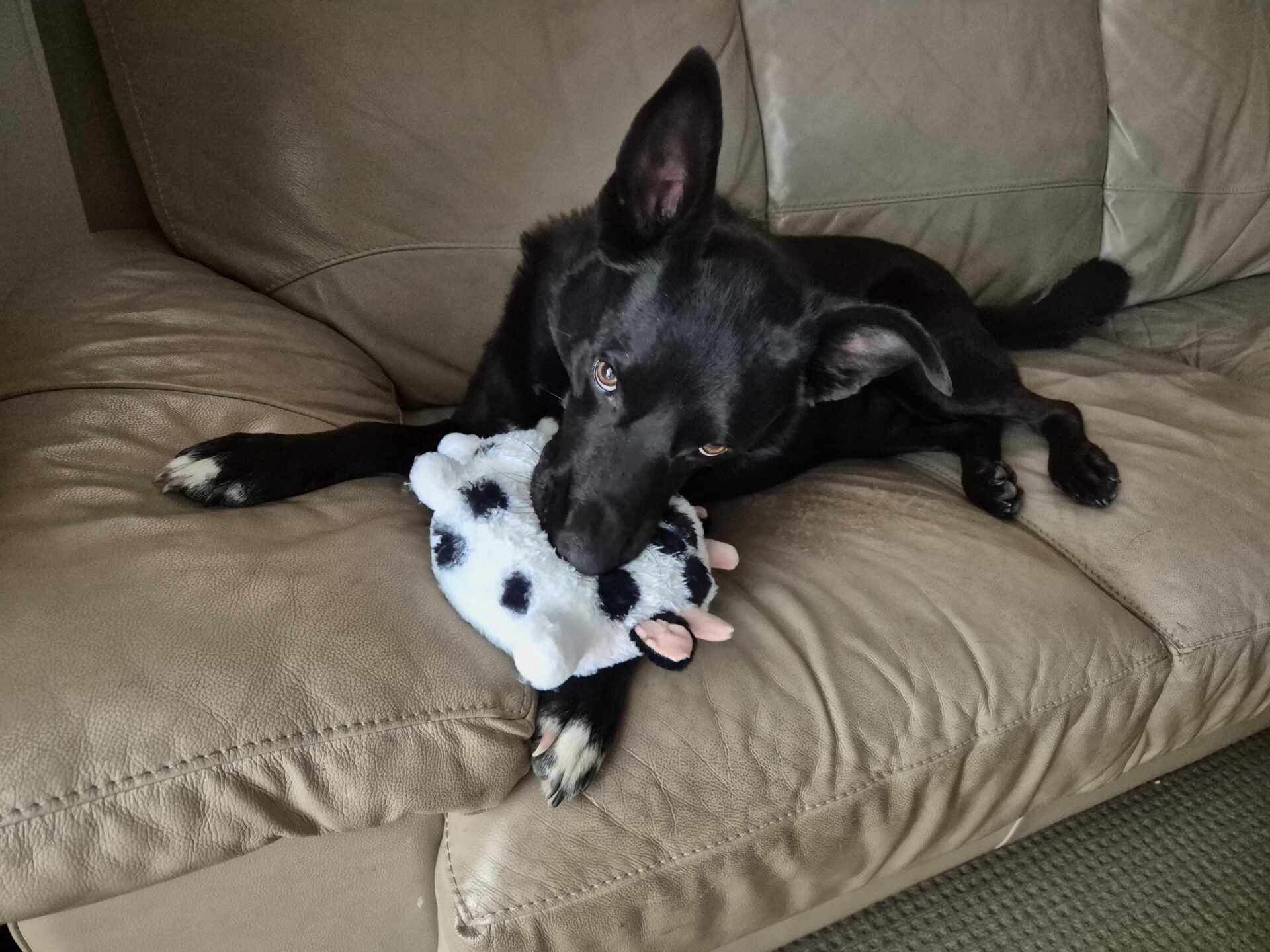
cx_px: 635
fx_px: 844
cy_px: 476
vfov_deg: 58.9
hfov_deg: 73.9
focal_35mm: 23
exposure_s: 1/100
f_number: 1.8
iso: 2000
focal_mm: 5.4
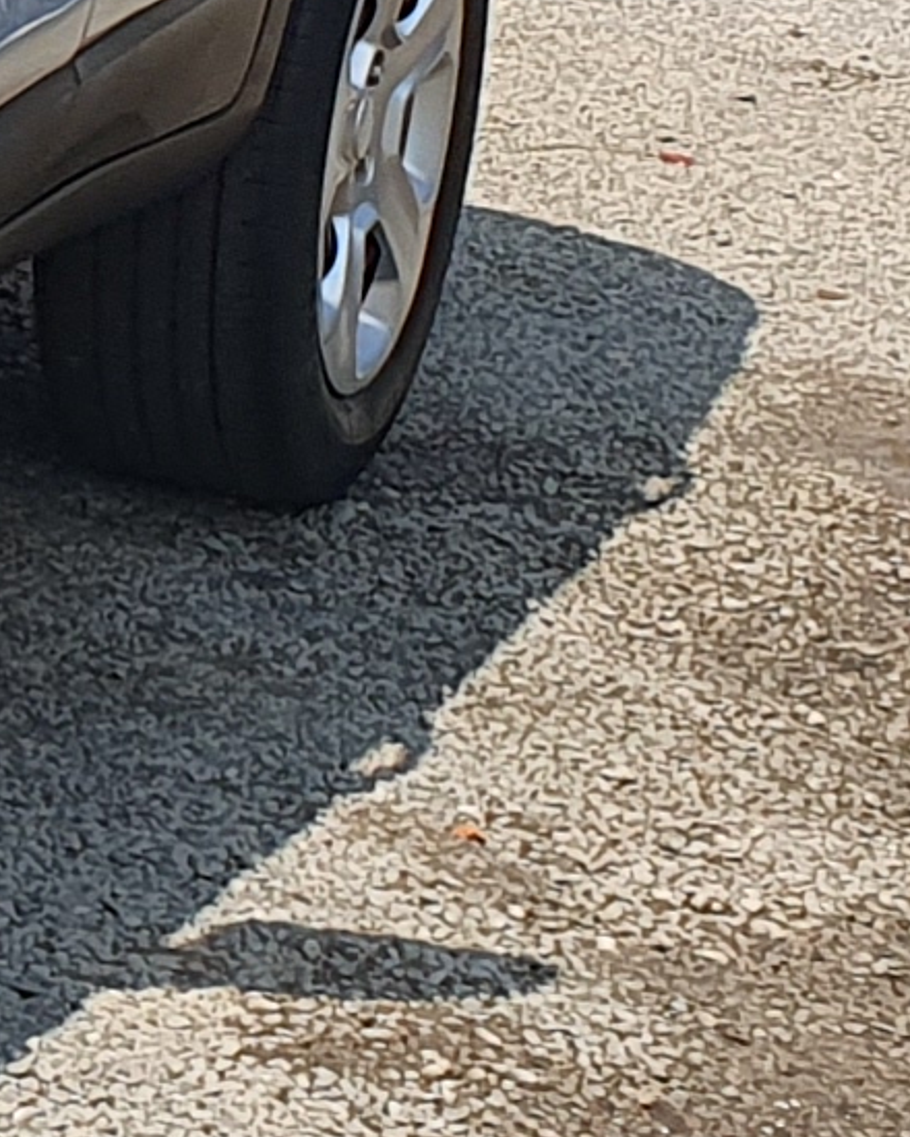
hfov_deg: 7.6
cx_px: -1495
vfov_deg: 10.1
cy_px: -444
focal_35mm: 186
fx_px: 6262
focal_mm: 4.32
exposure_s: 1/1436
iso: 50
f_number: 2.4
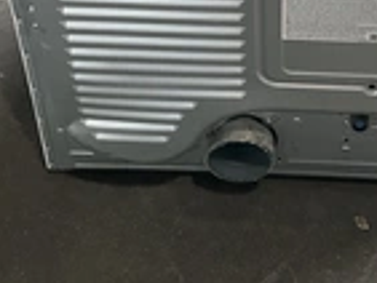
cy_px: -77
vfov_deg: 17.0
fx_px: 894
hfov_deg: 23.6
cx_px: 267
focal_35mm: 82
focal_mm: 3
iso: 32
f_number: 1.8
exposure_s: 1/122
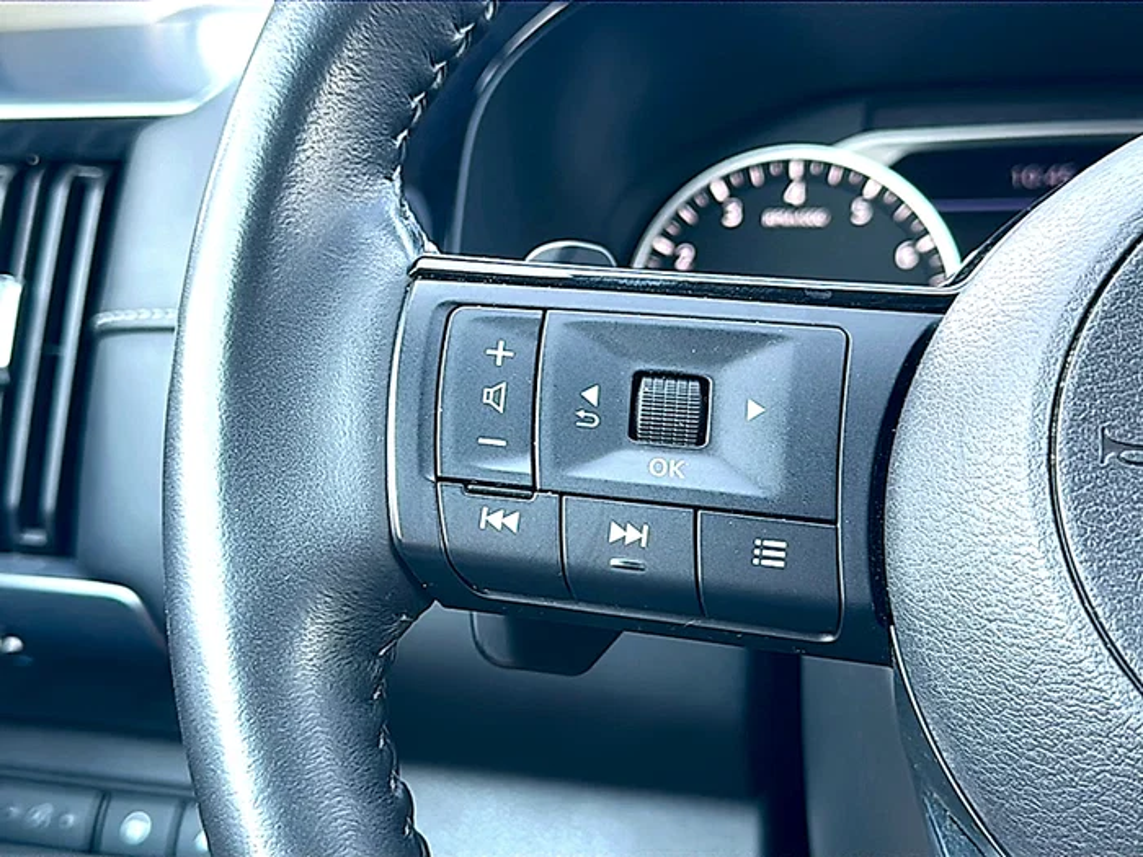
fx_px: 1321
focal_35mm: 40
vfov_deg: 36.0
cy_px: 428
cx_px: 572
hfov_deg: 46.8
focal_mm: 6.86
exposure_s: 1/83
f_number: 1.78
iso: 64
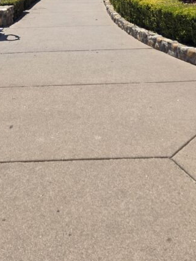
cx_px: 101
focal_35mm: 55
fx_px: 415
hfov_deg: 26.6
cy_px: -34
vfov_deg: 30.8
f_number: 1.8
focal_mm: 5.4
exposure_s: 1/3034
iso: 25
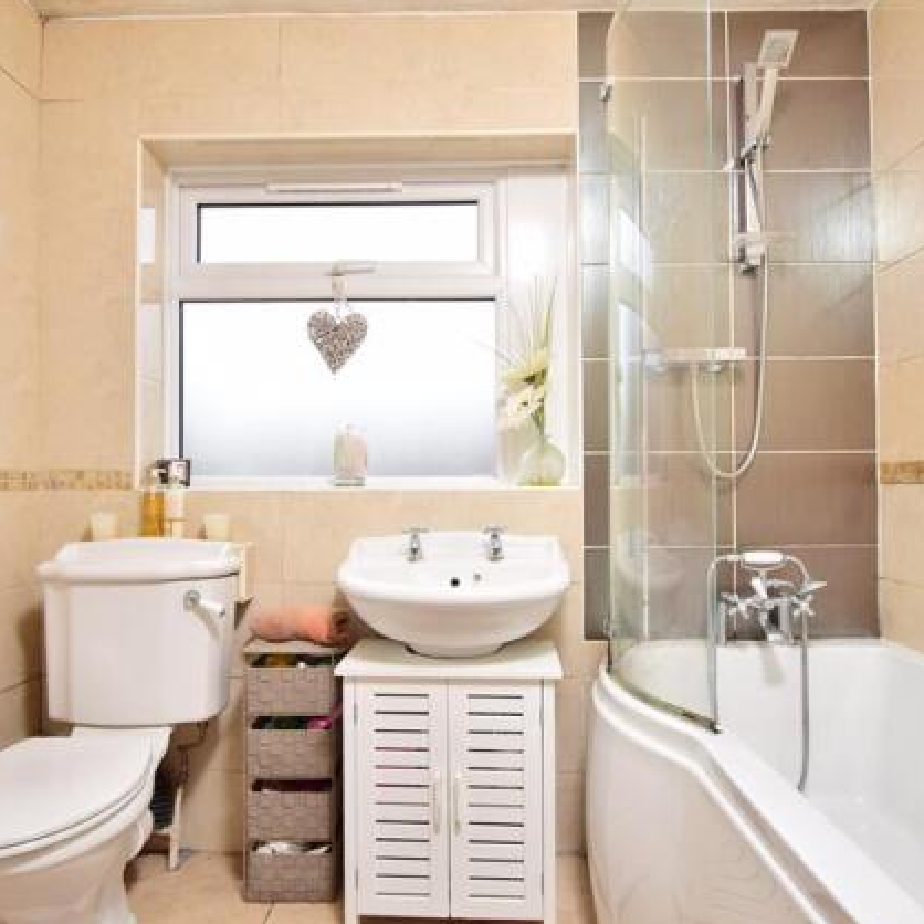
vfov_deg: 65.0
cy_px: 476
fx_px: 725
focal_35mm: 24
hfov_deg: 65.0
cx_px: 455
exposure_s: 1/20
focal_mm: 12
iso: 400
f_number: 10
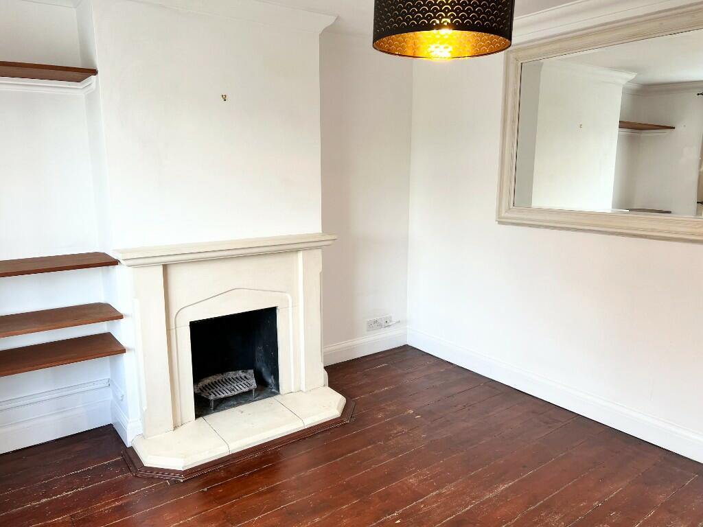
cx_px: 352
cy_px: 264
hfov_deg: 67.3
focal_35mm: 26
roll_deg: -0.2
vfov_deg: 53.1
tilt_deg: -11.0
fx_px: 528
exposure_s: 1/121
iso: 50
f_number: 1.5
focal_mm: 5.7
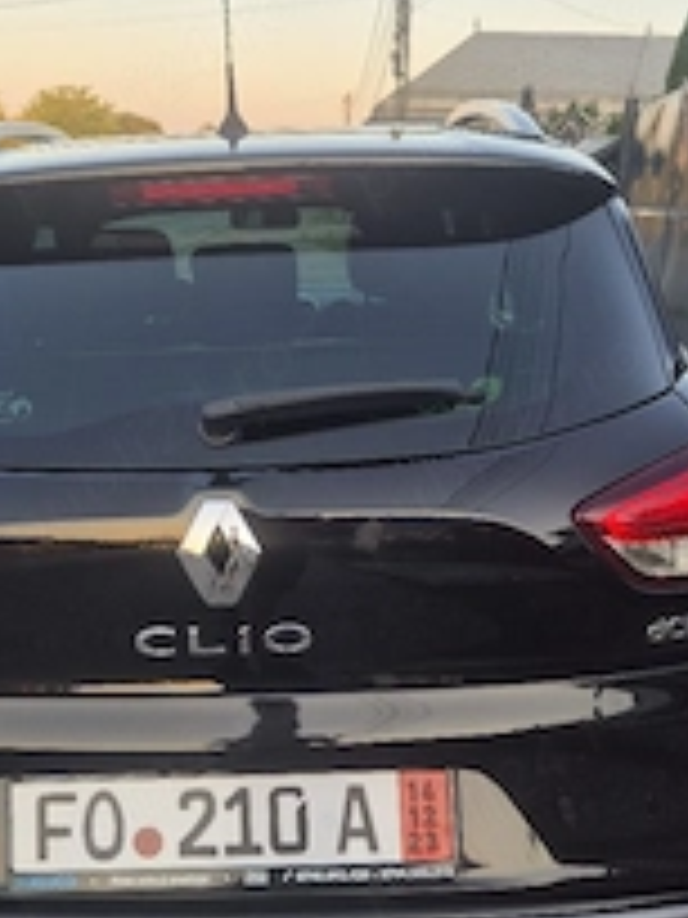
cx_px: 238
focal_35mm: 45
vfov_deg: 42.0
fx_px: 1193
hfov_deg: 32.0
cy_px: 500
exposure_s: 1/238
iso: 25
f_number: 1.8
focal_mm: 5.4
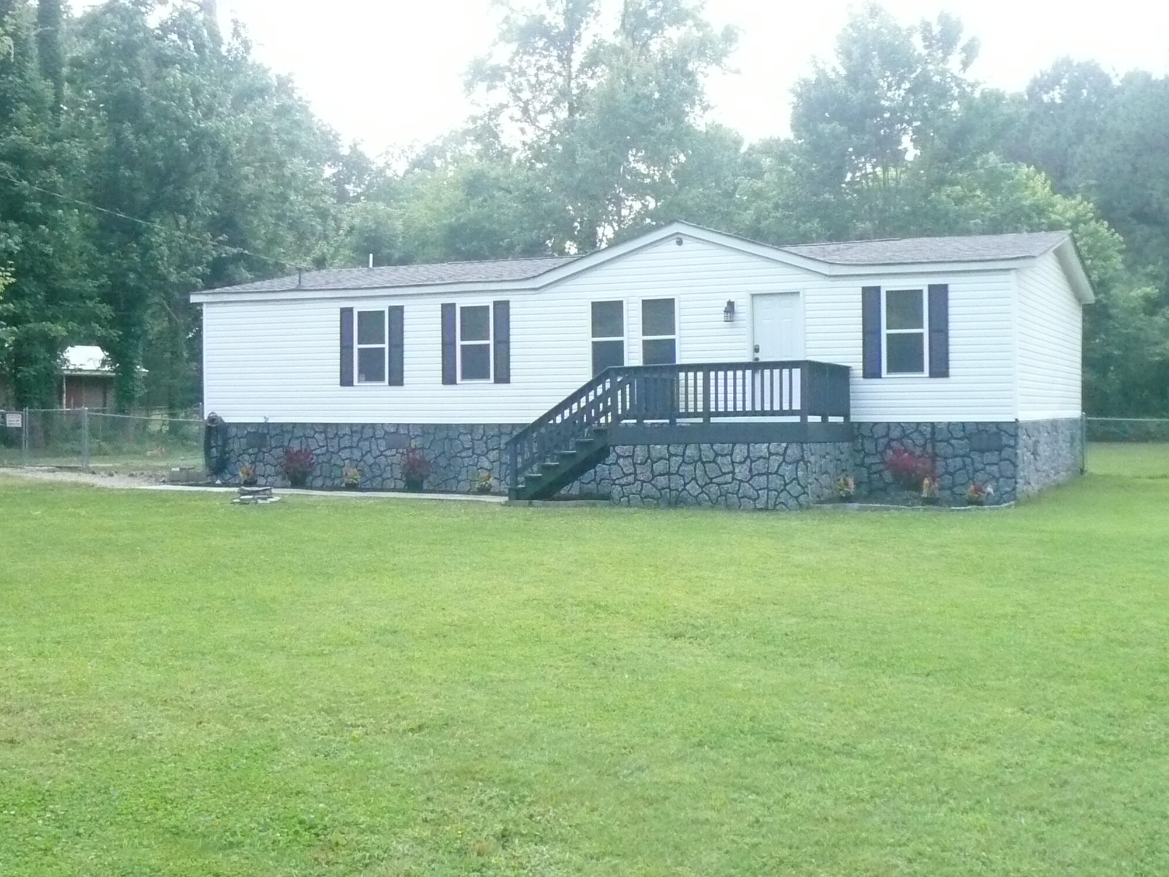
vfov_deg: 32.2
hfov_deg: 42.1
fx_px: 1520
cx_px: 585
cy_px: 446
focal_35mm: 45
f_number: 8
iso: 400
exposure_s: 1/125
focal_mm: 4.7
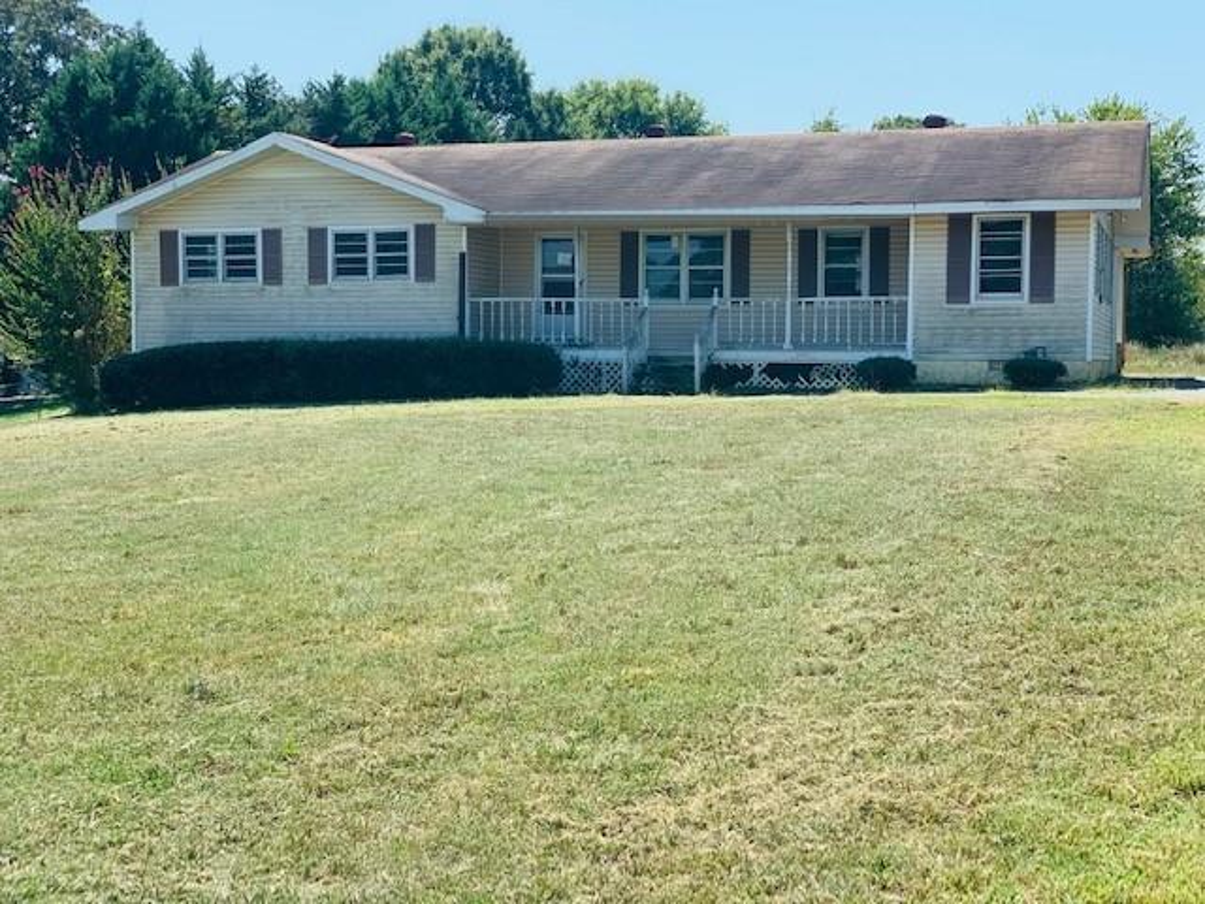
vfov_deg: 28.0
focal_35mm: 52
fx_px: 1810
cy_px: 452
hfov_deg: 36.8
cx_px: 602
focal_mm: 6
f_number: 2.4
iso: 16
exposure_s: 1/685
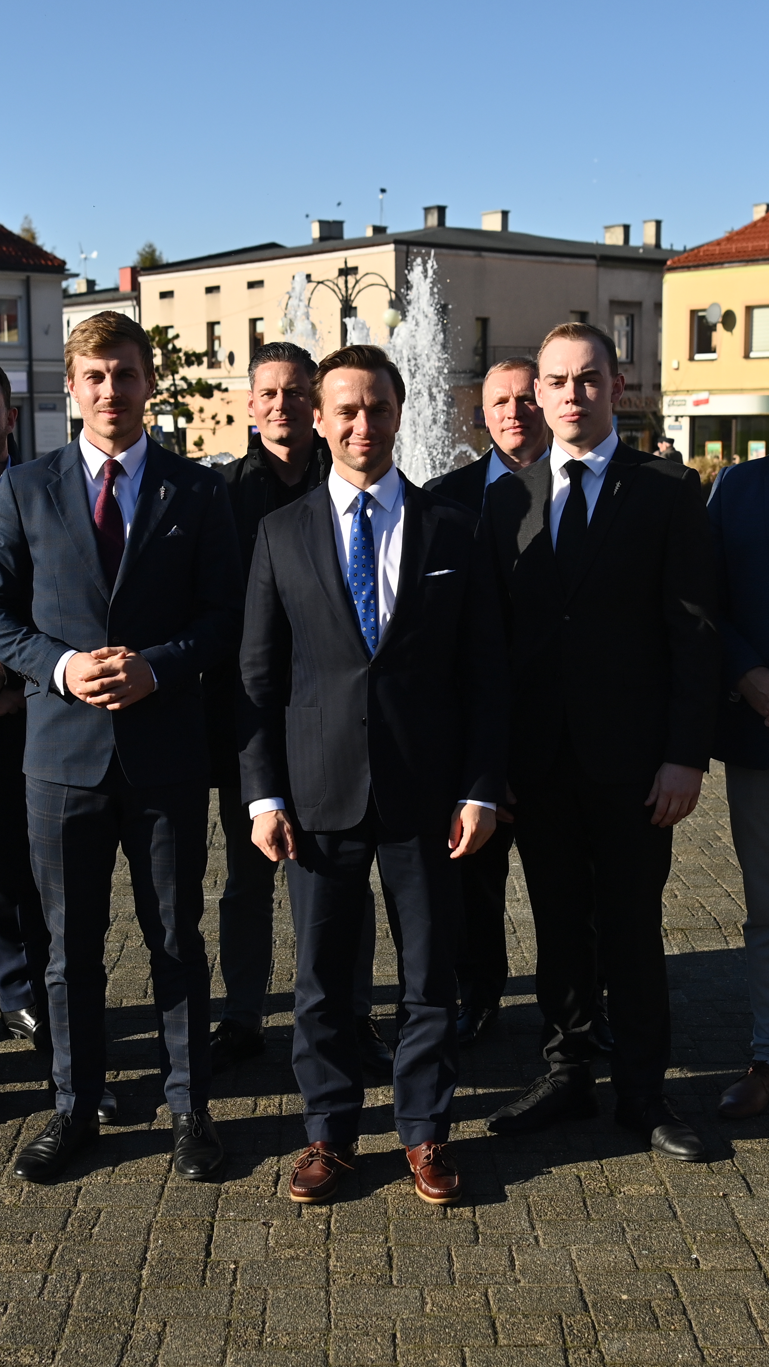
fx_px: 1849
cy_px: 687
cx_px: 371
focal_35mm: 51
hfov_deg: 23.5
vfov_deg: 40.6
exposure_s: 1/4000
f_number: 4
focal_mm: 32
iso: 250
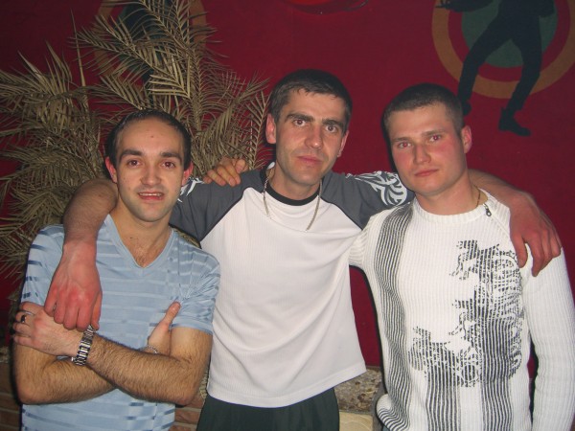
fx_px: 631
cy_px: 216
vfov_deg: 37.7
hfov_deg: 49.0
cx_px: 288
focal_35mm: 38
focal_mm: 7.9
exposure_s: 1/60
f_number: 2.8
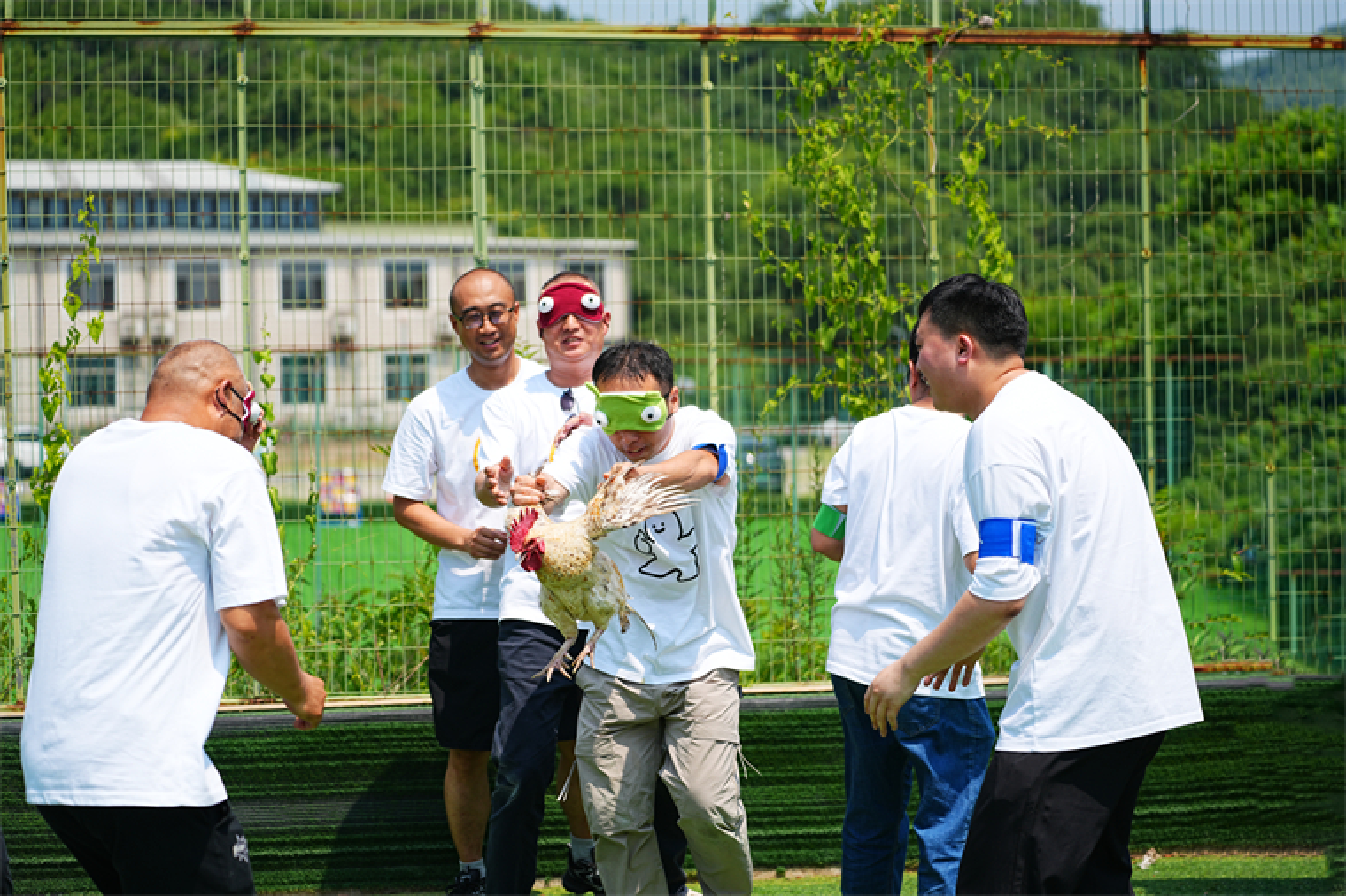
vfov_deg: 19.4
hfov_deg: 28.9
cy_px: 448
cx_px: 673
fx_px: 2616
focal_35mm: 70
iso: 100
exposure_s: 1/2000
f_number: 2.8
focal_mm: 70
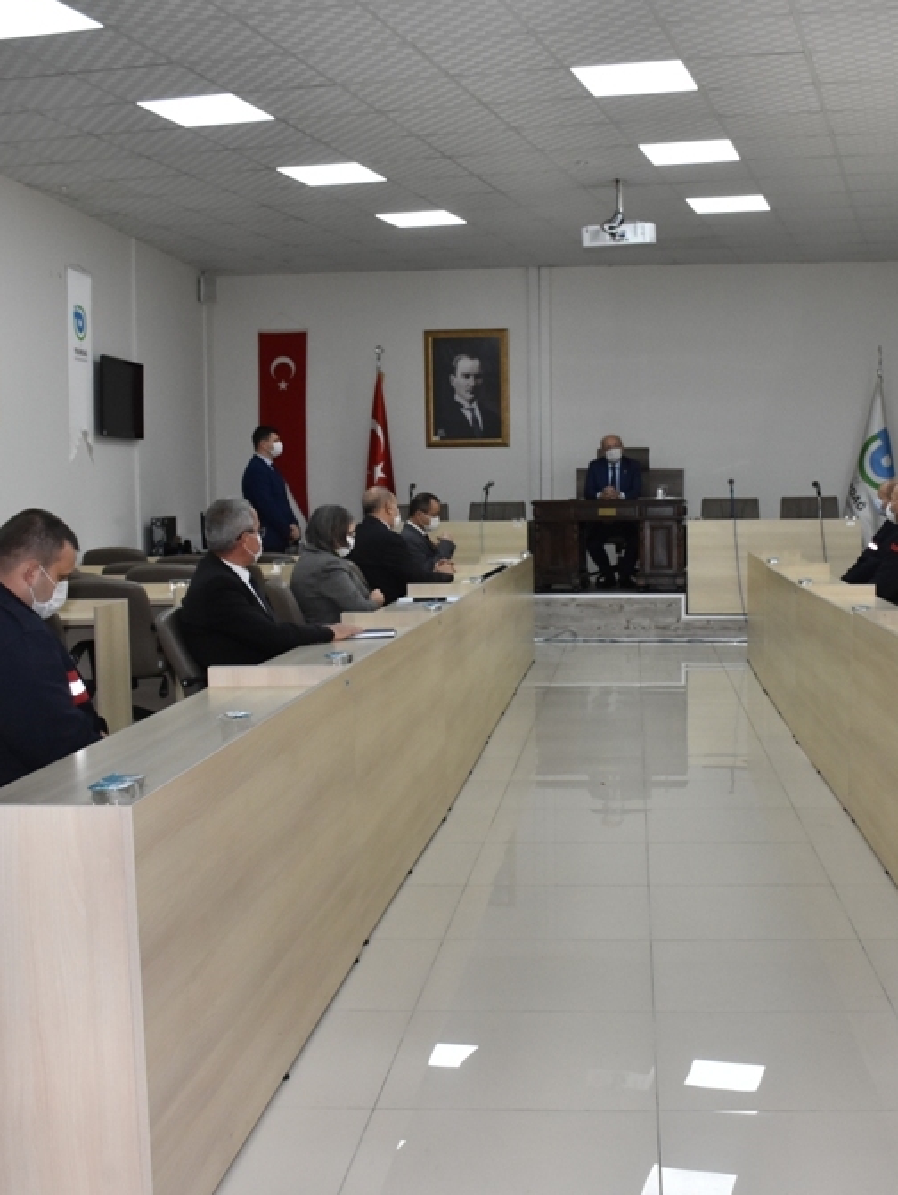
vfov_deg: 42.9
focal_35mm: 44
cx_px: 595
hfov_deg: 32.6
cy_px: 599
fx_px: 1520
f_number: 5.6
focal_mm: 20
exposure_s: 1/160
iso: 1600
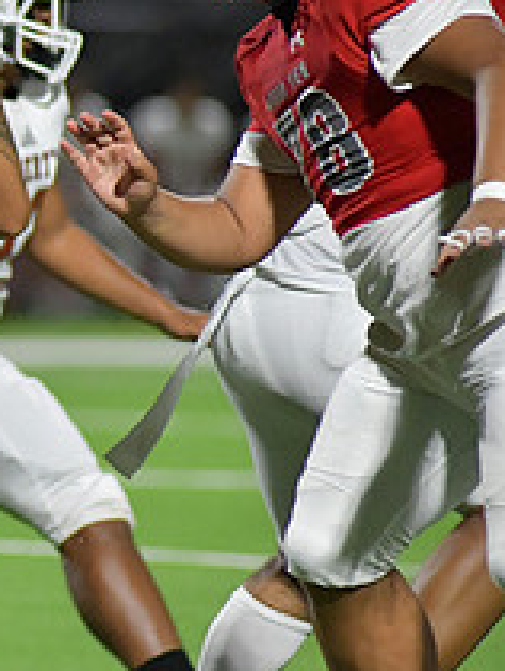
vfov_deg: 2.5
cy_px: 273
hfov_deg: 1.9
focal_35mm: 795
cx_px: -400
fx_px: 15433
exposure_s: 1/1250
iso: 7200
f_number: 4
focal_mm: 300
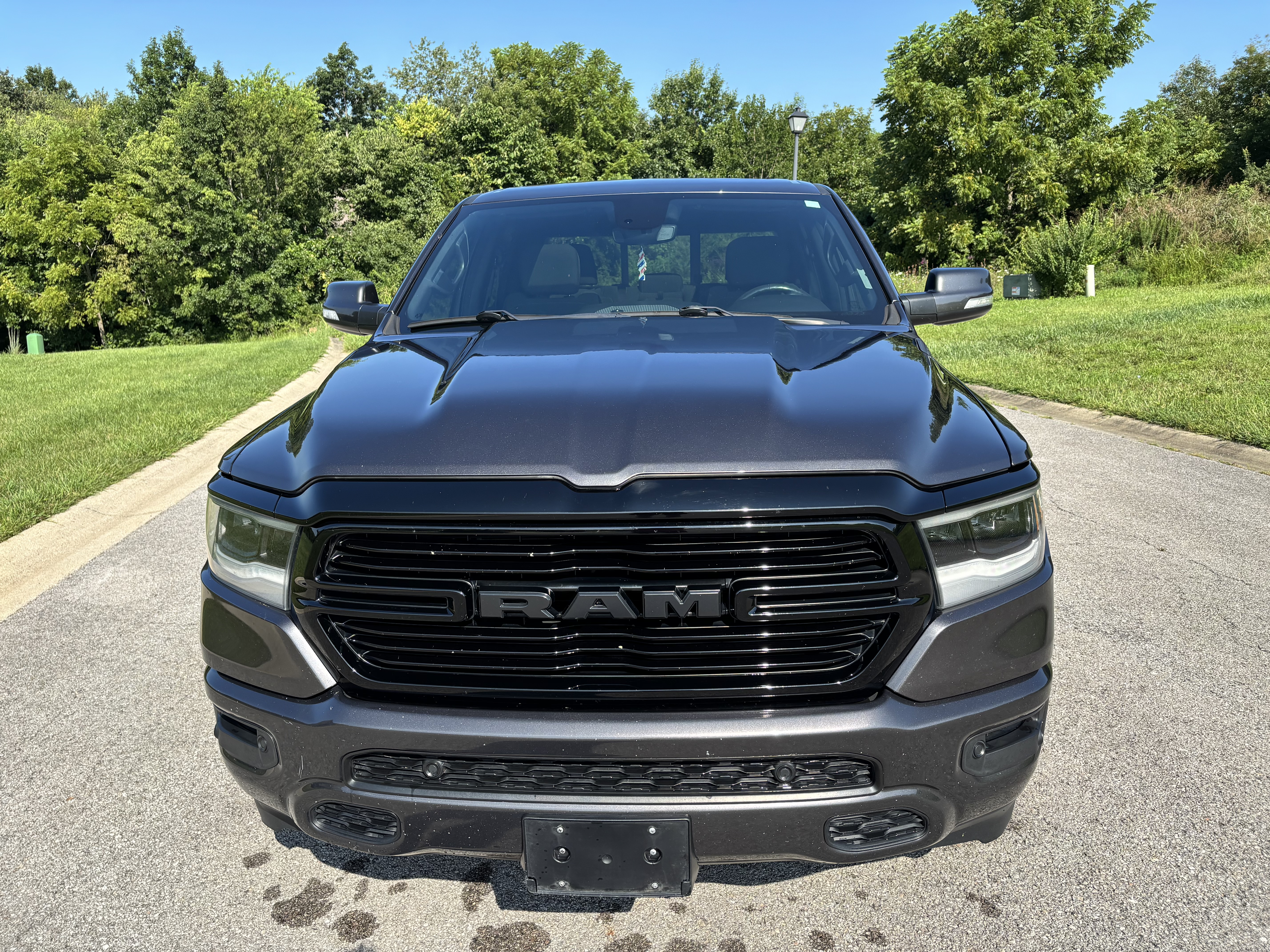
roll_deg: +0.3
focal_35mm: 26
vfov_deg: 53.1
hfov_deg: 67.3
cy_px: 476
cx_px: 635
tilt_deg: -13.6
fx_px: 954
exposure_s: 1/1477
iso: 50
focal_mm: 5.96
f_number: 1.6
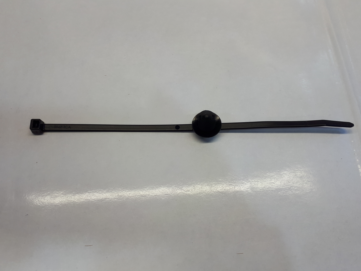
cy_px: 136
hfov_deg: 65.3
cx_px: 180
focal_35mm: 27
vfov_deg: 51.4
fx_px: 282
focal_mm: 3.6
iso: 40
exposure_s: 1/126
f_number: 1.9
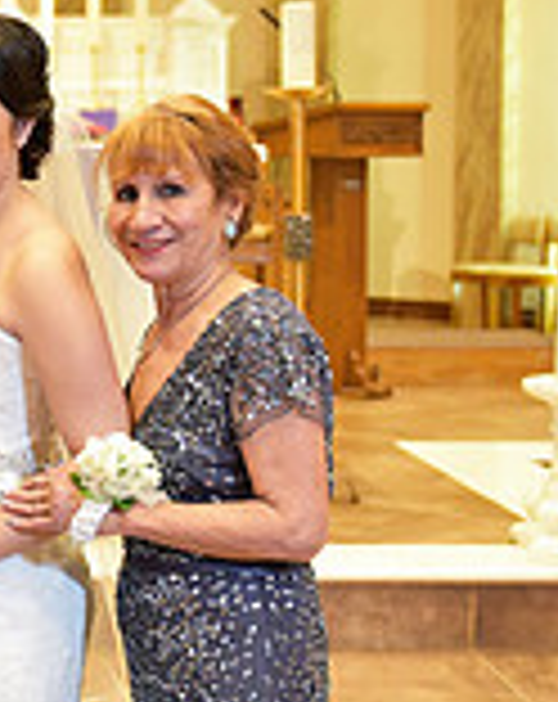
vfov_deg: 17.2
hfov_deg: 13.2
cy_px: 349
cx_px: -184
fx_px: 2321
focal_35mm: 112
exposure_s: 1/160
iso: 2000
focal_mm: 32
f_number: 2.8
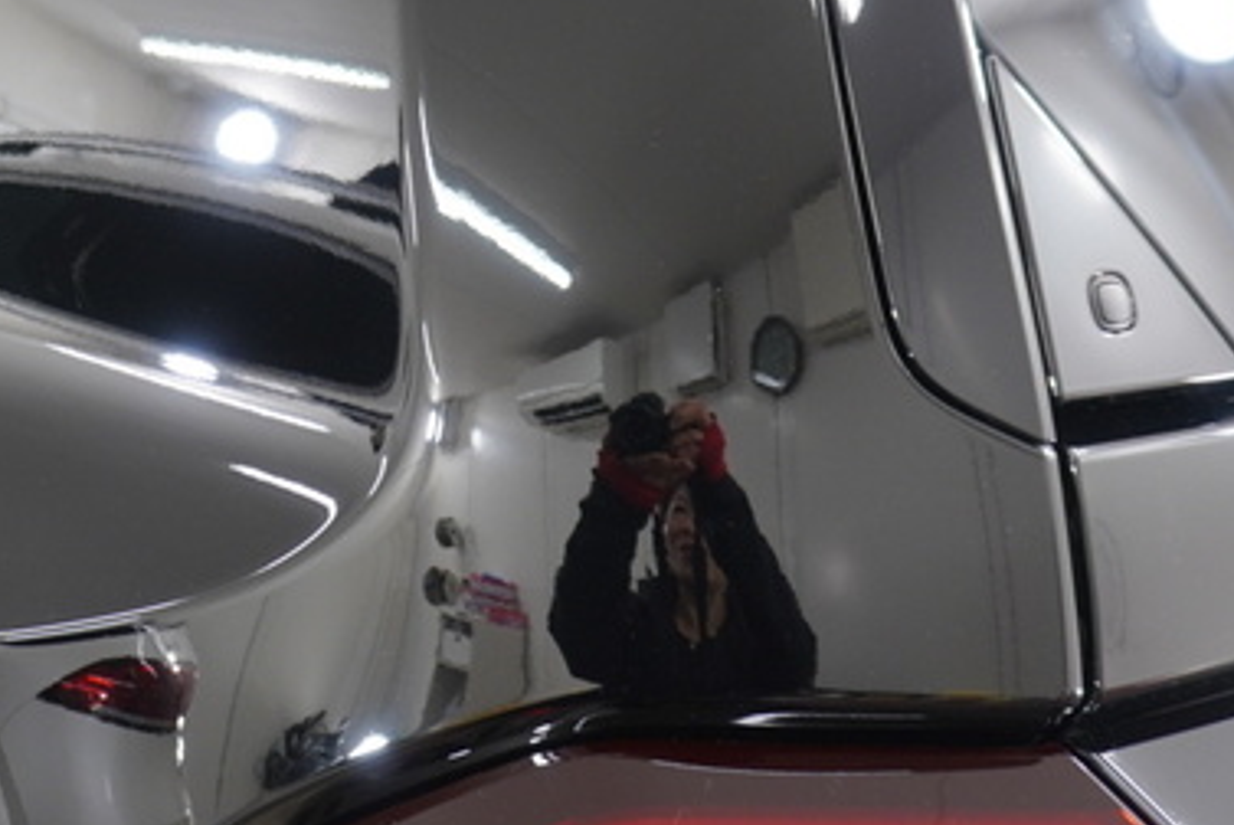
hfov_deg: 31.8
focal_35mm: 61
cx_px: 216
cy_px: -7
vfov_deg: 21.5
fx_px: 2092
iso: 320
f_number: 3.5
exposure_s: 1/30
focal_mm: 16
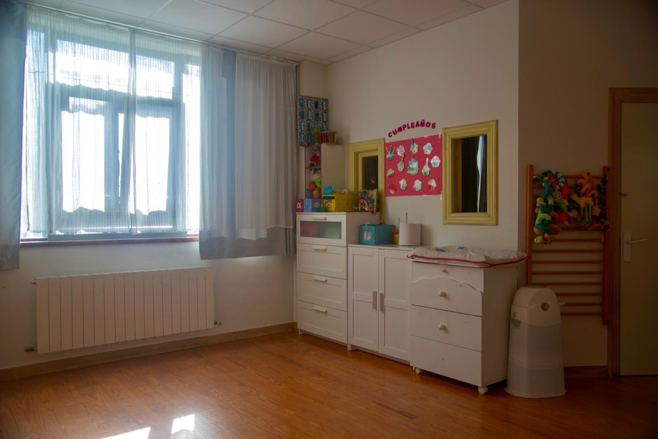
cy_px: 220
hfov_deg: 65.5
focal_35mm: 28
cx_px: 329
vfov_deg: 46.4
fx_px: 512
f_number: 4
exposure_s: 1/50
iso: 100
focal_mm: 28
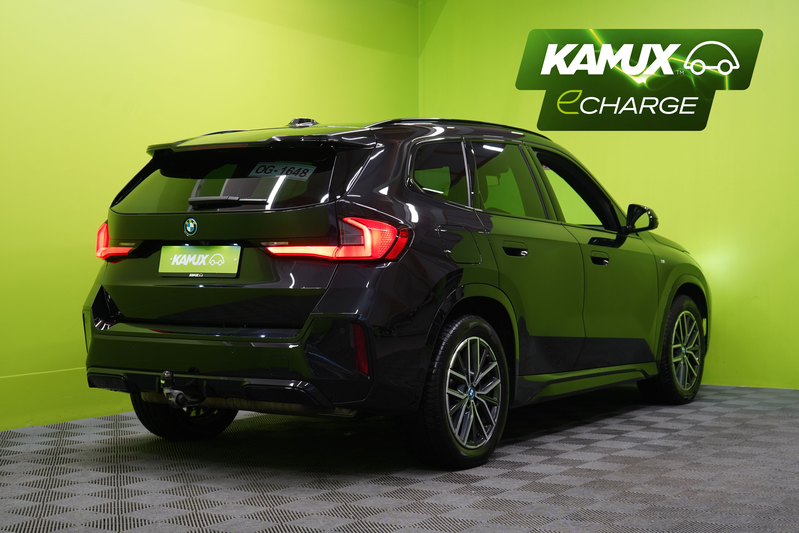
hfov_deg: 36.2
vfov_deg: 24.6
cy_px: 266
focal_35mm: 55
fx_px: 1221
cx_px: 400
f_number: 5
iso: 400
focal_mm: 55
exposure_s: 1/25
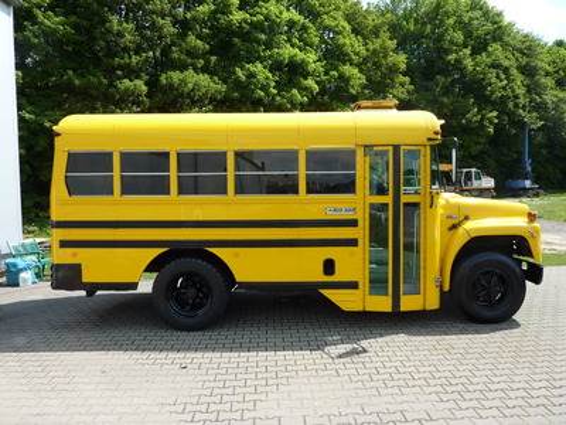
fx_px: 409
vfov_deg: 54.9
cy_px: 212
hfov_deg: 69.4
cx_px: 283
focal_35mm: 25
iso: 80
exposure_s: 1/320
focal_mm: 4.1
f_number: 4
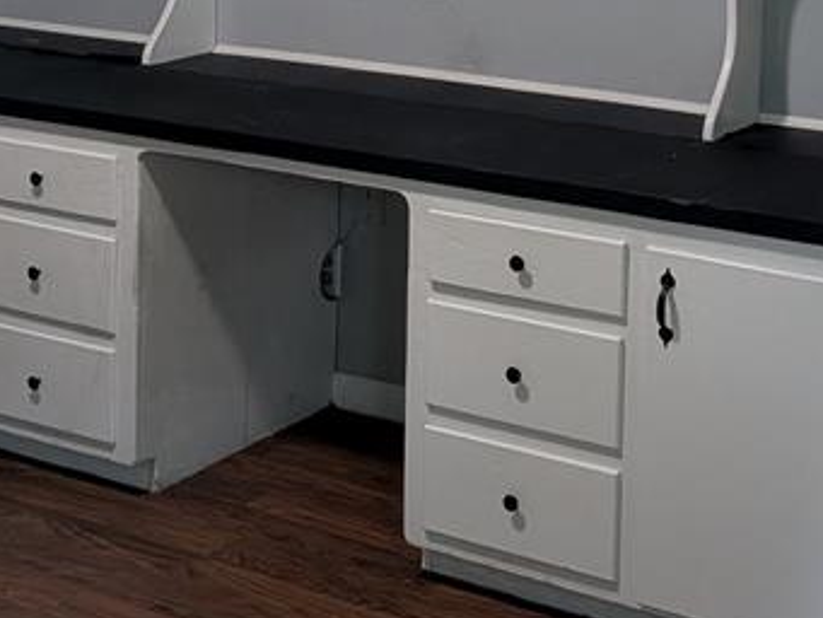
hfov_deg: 26.7
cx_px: 599
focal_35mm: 72
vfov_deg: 19.4
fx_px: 1712
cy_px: -99
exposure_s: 1/20
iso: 528
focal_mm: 4.53
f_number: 1.7
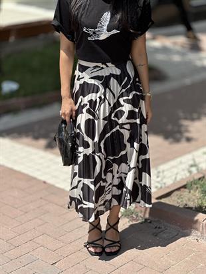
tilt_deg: -19.8
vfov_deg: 25.3
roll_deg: -0.7
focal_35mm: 77
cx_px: 103
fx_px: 611
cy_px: 137
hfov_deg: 19.1
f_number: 2.8
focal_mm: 9
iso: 32
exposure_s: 1/605
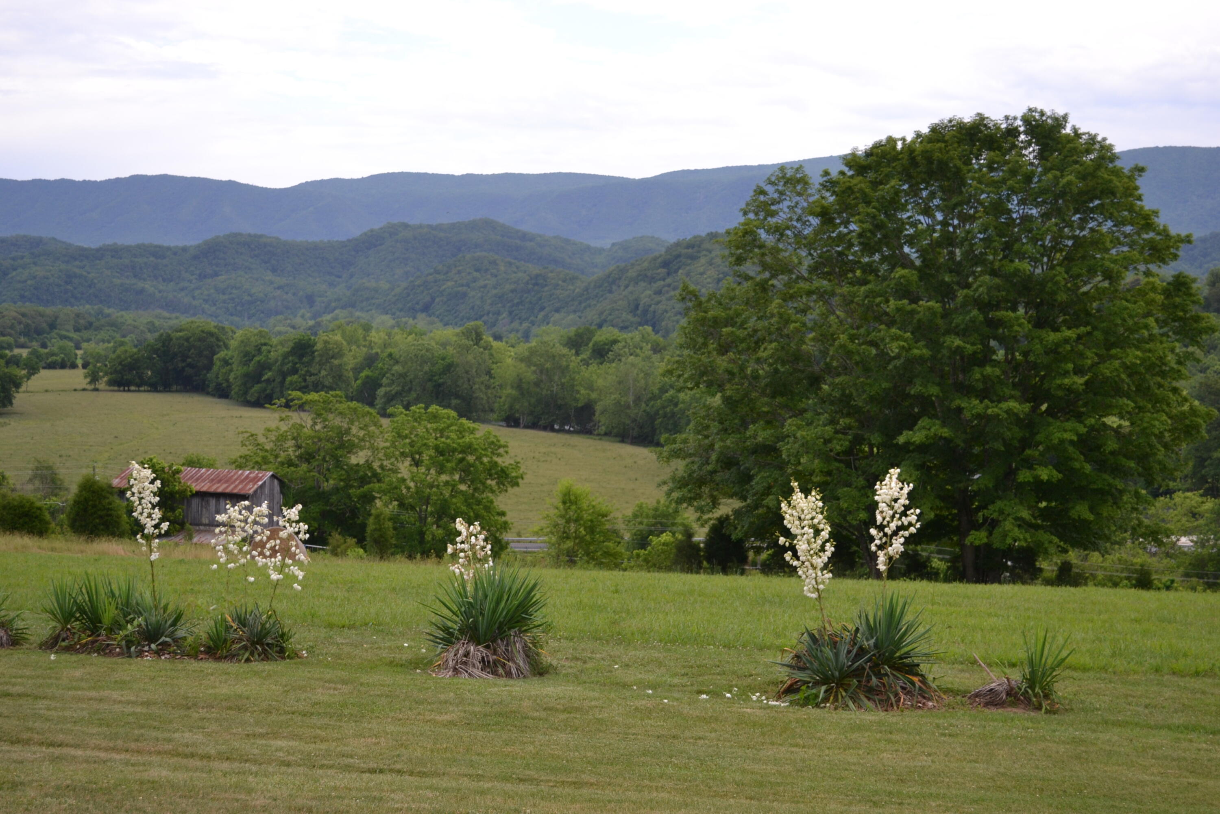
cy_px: 407
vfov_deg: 25.8
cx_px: 610
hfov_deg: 37.9
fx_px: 1779
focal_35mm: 52
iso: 280
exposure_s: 1/125
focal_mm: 35
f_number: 5
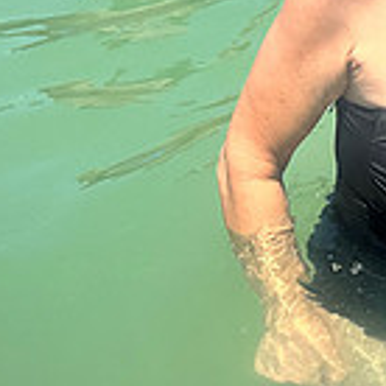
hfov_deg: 16.9
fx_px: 1123
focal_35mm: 89
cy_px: -102
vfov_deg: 18.3
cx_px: 641
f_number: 1.78
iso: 80
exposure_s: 1/6623
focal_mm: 6.86
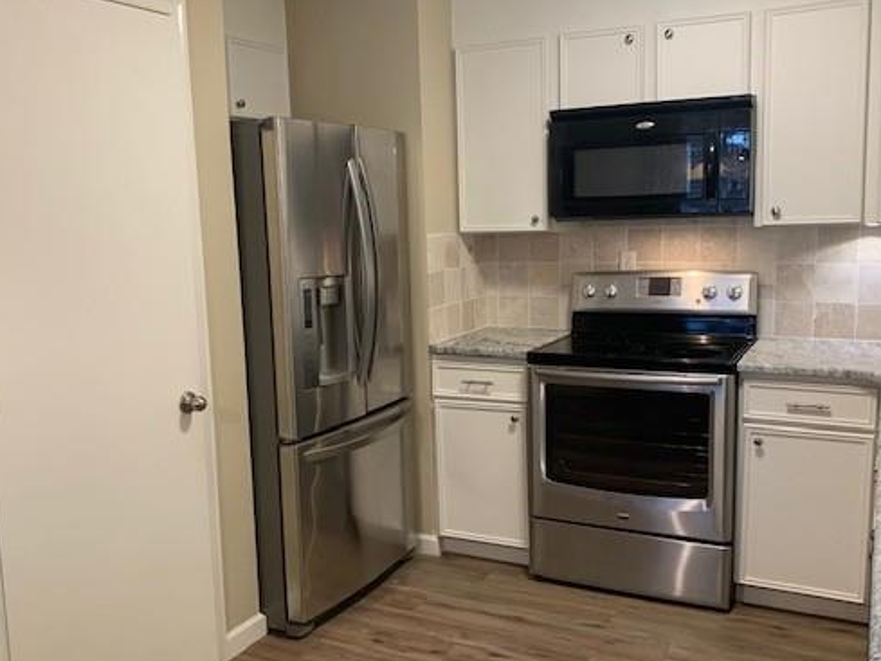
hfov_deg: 53.9
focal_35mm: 34
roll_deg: +0.8
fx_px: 866
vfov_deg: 41.8
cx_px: 427
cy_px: 357
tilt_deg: -8.6
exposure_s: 1/60
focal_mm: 4.25
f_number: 1.8
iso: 200
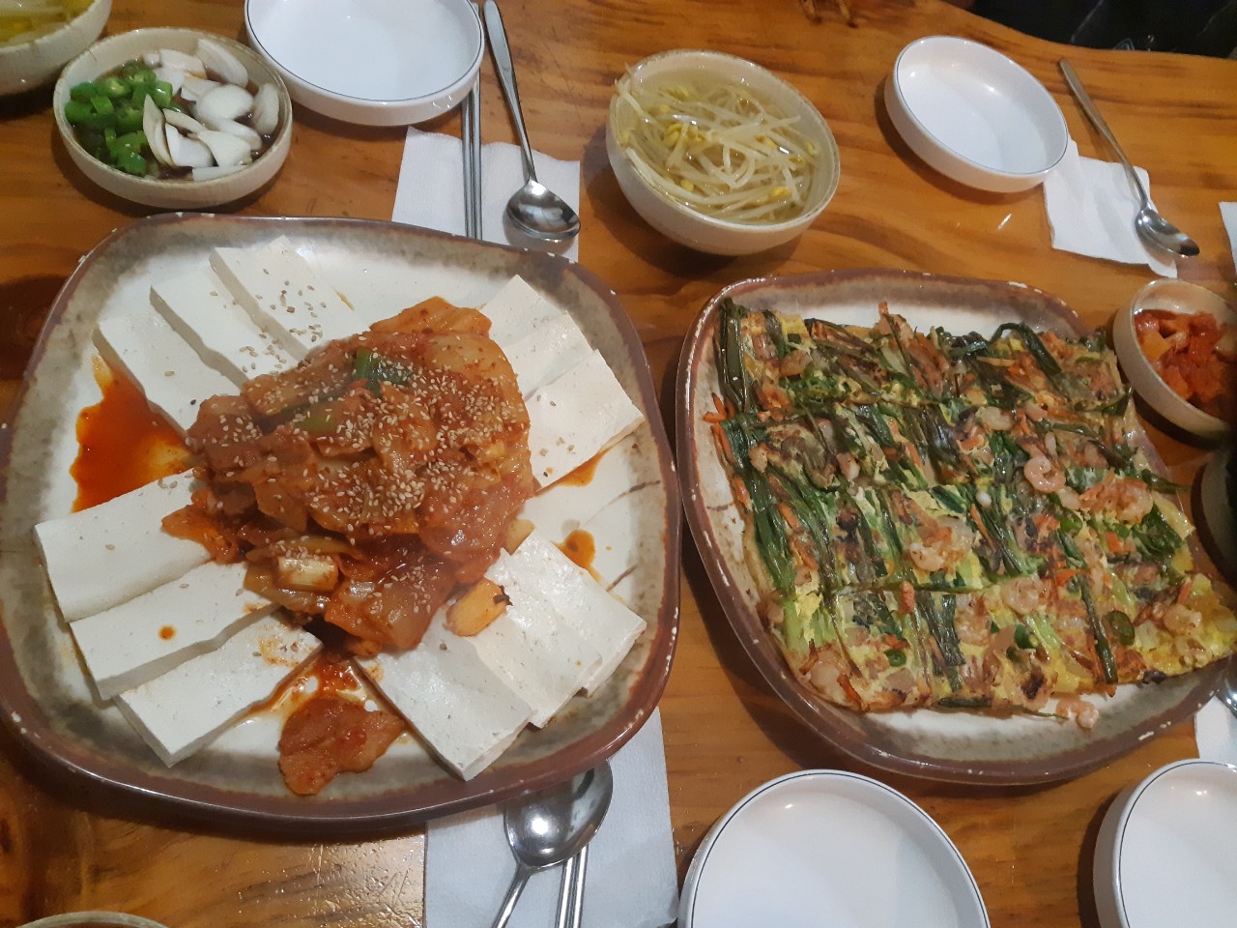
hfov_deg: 67.3
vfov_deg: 53.1
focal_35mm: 26
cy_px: 464
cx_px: 618
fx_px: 929
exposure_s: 1/24
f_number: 1.7
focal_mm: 3.93
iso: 400
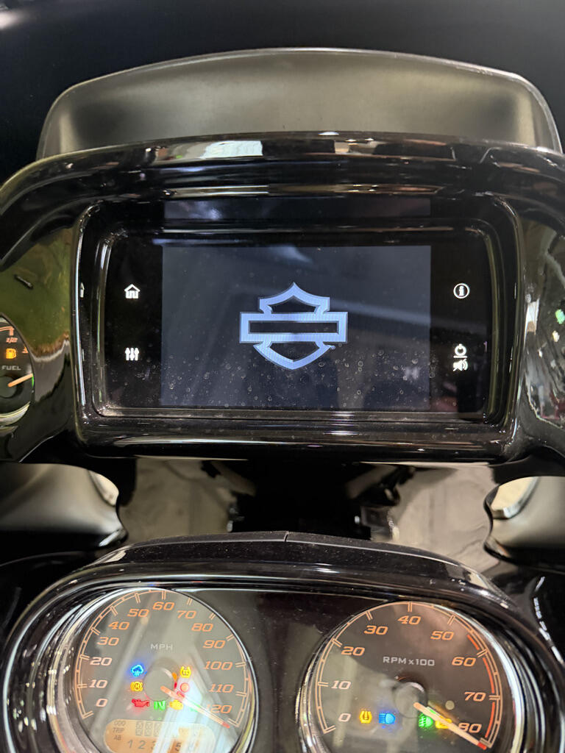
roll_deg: -13.0
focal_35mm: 24
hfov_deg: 56.8
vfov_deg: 71.6
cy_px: 376
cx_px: 282
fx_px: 522
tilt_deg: -25.8
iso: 800
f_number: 1.78
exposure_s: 1/40
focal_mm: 6.76
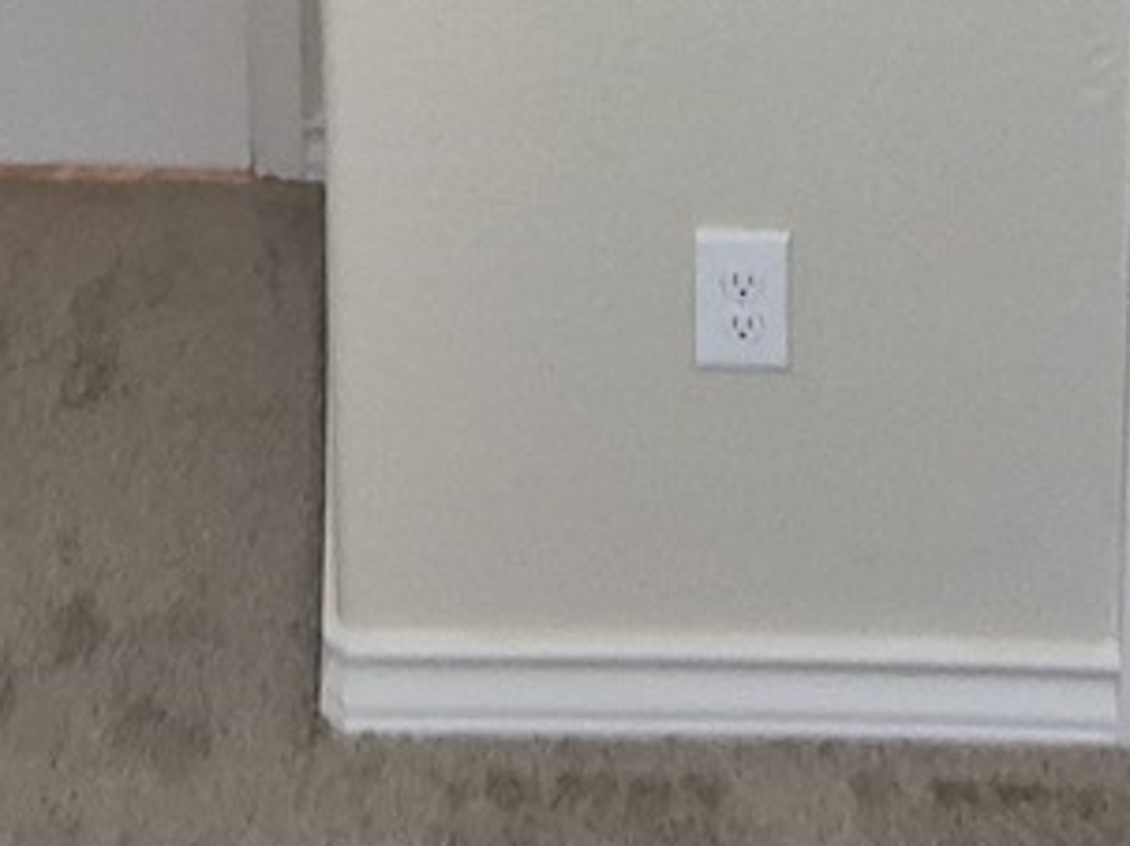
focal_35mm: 62
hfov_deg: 30.6
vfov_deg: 17.9
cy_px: -760
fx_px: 2022
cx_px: 258
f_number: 2.2
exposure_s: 1/60
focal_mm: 1.74
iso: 640
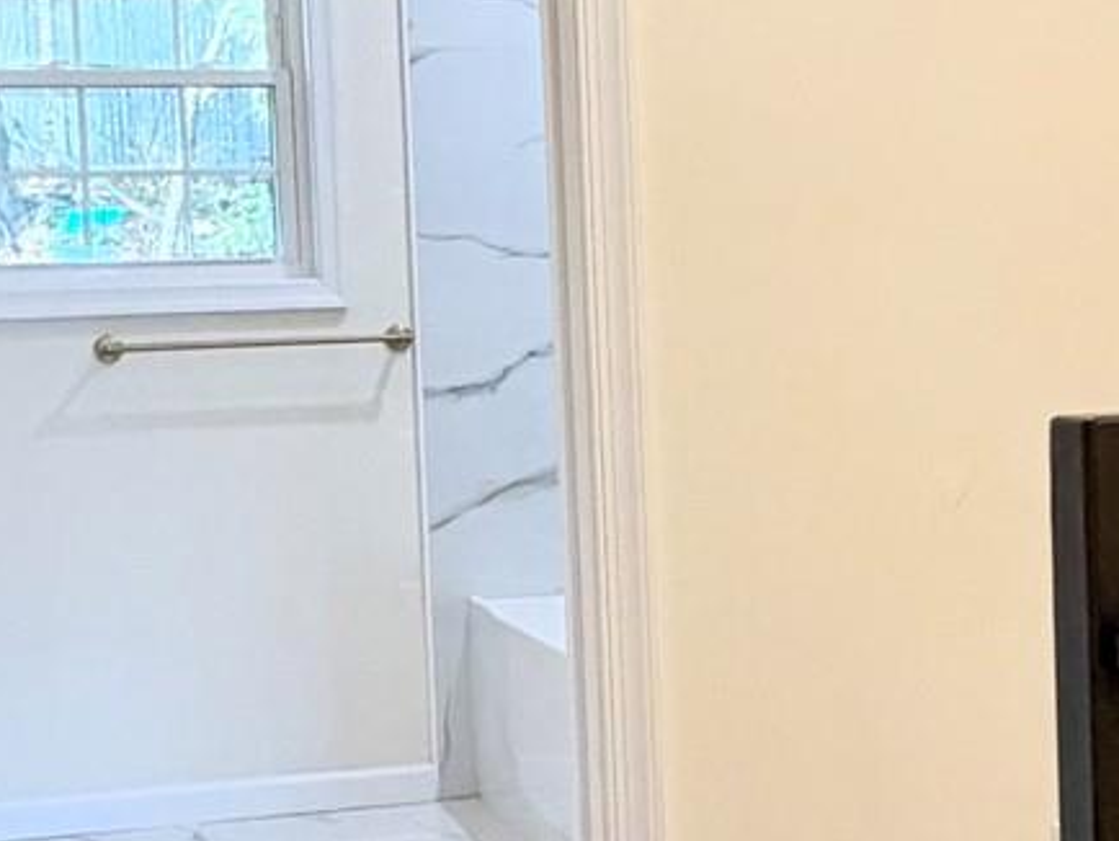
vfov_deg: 22.3
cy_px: 431
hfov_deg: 29.3
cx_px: 647
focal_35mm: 66
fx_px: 2135
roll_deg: +2.2
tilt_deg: -2.3
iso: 250
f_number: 2.2
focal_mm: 2.22
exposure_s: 1/120
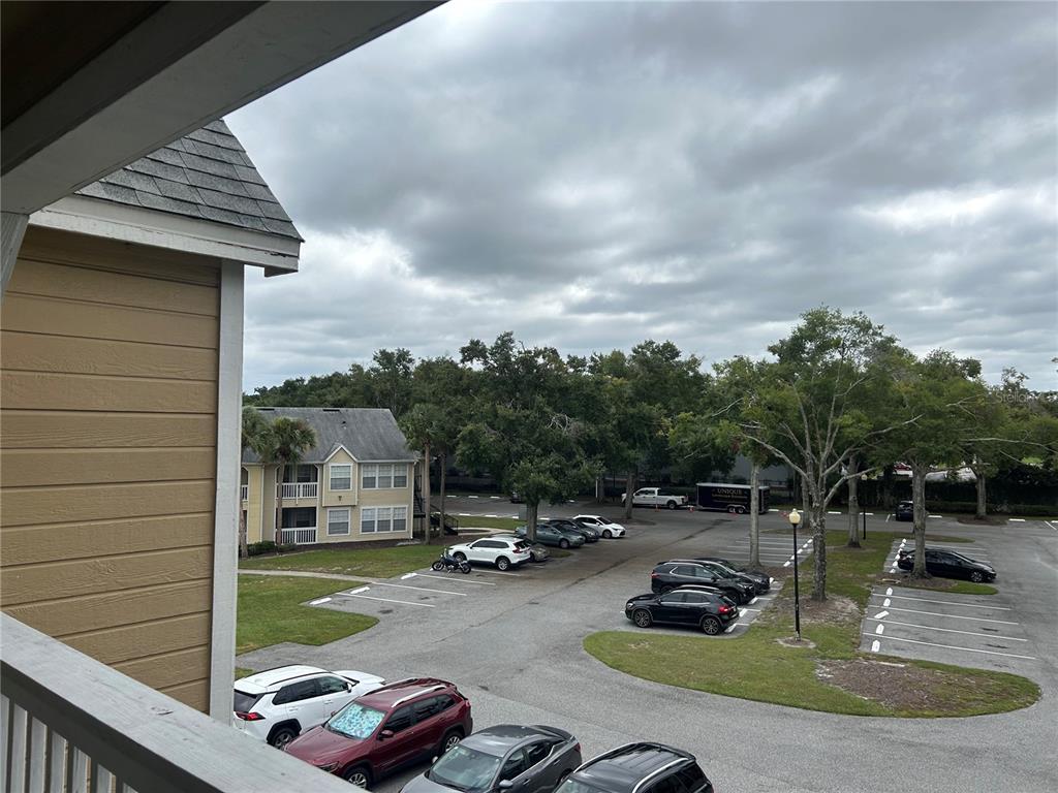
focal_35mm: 26
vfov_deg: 53.1
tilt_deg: +2.0
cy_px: 396
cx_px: 529
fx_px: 795
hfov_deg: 67.3
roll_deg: +0.1
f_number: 1.5
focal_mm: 5.7
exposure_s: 1/4630
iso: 50
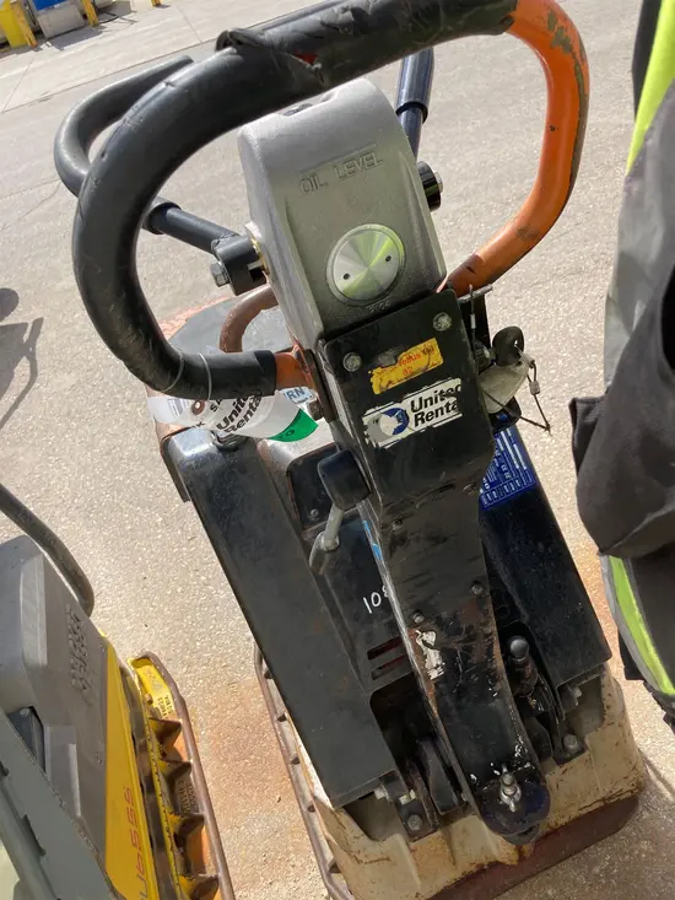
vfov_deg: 63.4
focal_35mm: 28
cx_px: 338
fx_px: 728
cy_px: 450
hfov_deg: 49.8
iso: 20
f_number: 1.8
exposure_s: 1/1779
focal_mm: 3.99
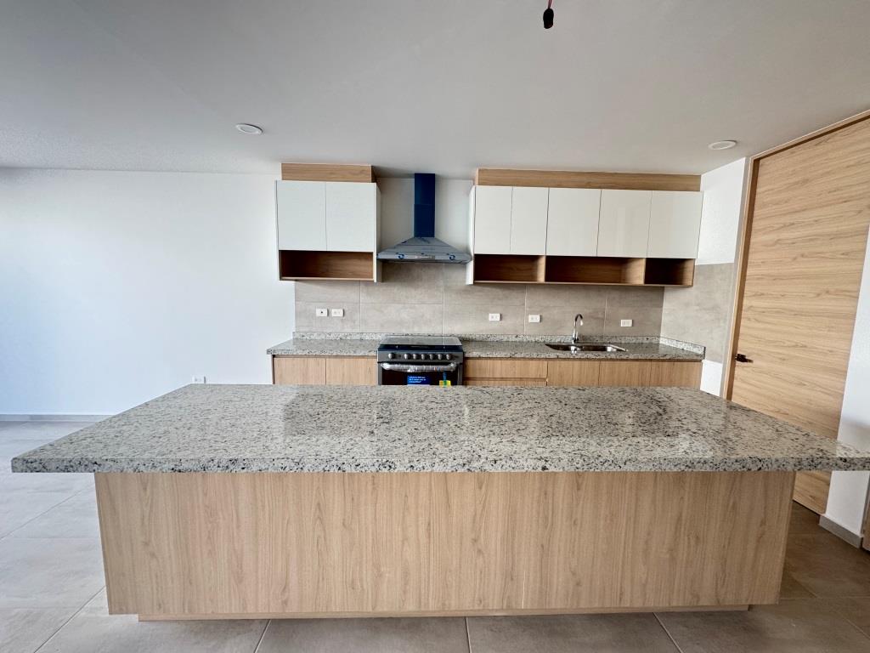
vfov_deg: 85.7
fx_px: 352
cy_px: 326
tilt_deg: -7.2
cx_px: 435
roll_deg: -0.7
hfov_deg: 102.1
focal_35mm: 14
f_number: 2.2
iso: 200
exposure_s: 1/99
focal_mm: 2.22
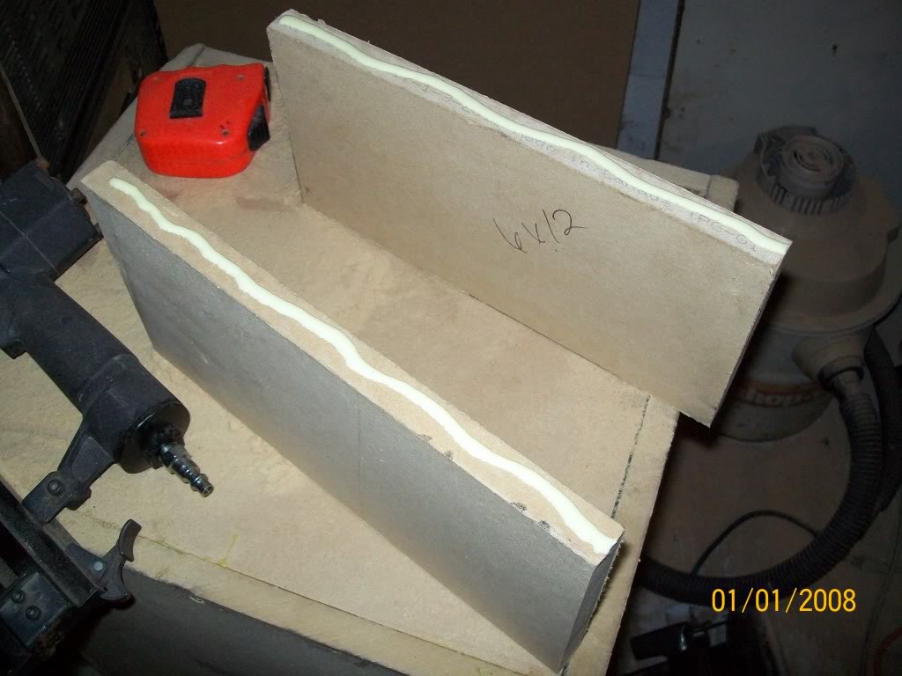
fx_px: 938
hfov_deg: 51.4
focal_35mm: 36
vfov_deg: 39.7
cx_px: 451
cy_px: 338
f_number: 2.7
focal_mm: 6
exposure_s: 1/60
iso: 160
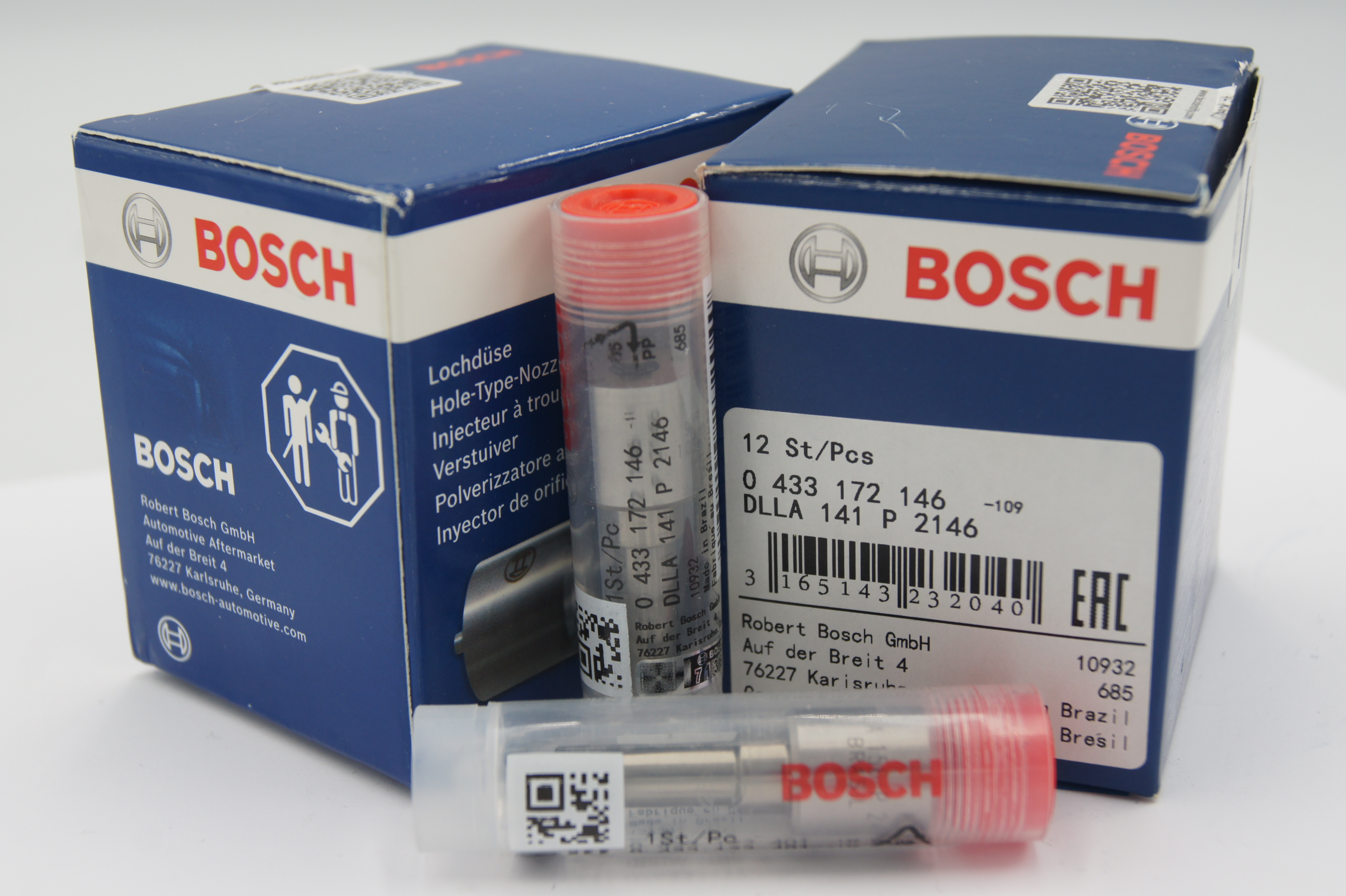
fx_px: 1962
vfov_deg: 25.7
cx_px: 673
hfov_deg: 37.9
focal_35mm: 52
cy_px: 448
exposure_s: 1/125
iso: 200
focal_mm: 35
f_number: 5.6
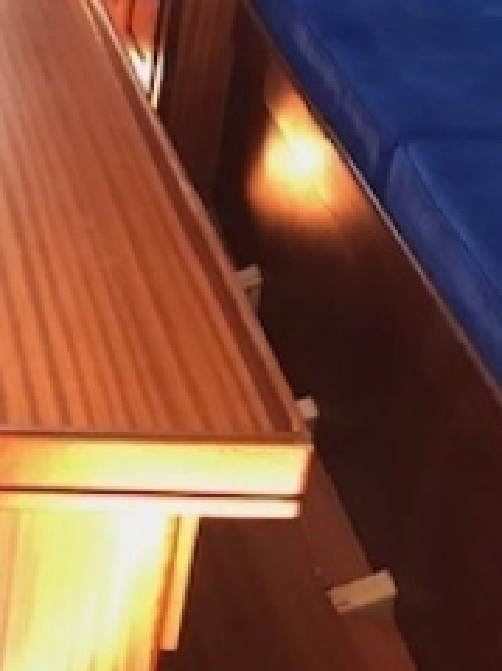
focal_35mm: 86
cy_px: 79
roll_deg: -1.0
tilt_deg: -22.7
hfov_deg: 16.0
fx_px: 1664
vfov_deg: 22.3
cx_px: -196
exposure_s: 1/15
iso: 80
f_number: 1.8
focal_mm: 3.99
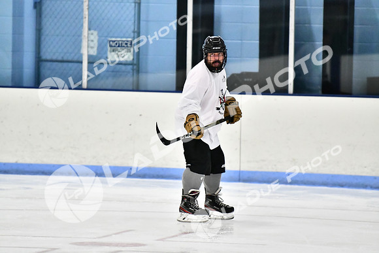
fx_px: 3001
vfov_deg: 4.8
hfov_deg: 7.2
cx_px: 190
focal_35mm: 285
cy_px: 126
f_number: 2.8
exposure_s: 1/1600
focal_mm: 190
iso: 8000
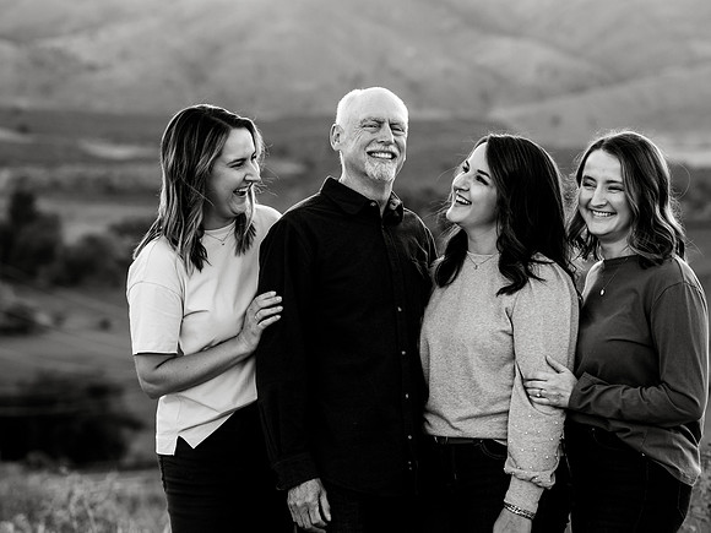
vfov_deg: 12.3
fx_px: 2467
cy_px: 266
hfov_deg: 16.4
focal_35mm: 120
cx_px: 356
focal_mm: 111
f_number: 4.5
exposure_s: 1/160
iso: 500
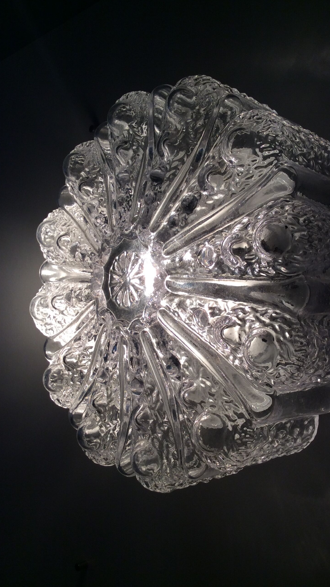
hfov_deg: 33.5
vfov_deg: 56.6
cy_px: 293
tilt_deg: -4.4
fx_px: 544
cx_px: 207
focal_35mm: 35
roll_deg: +4.3
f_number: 2.4
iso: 32
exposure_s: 1/129
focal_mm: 3.3
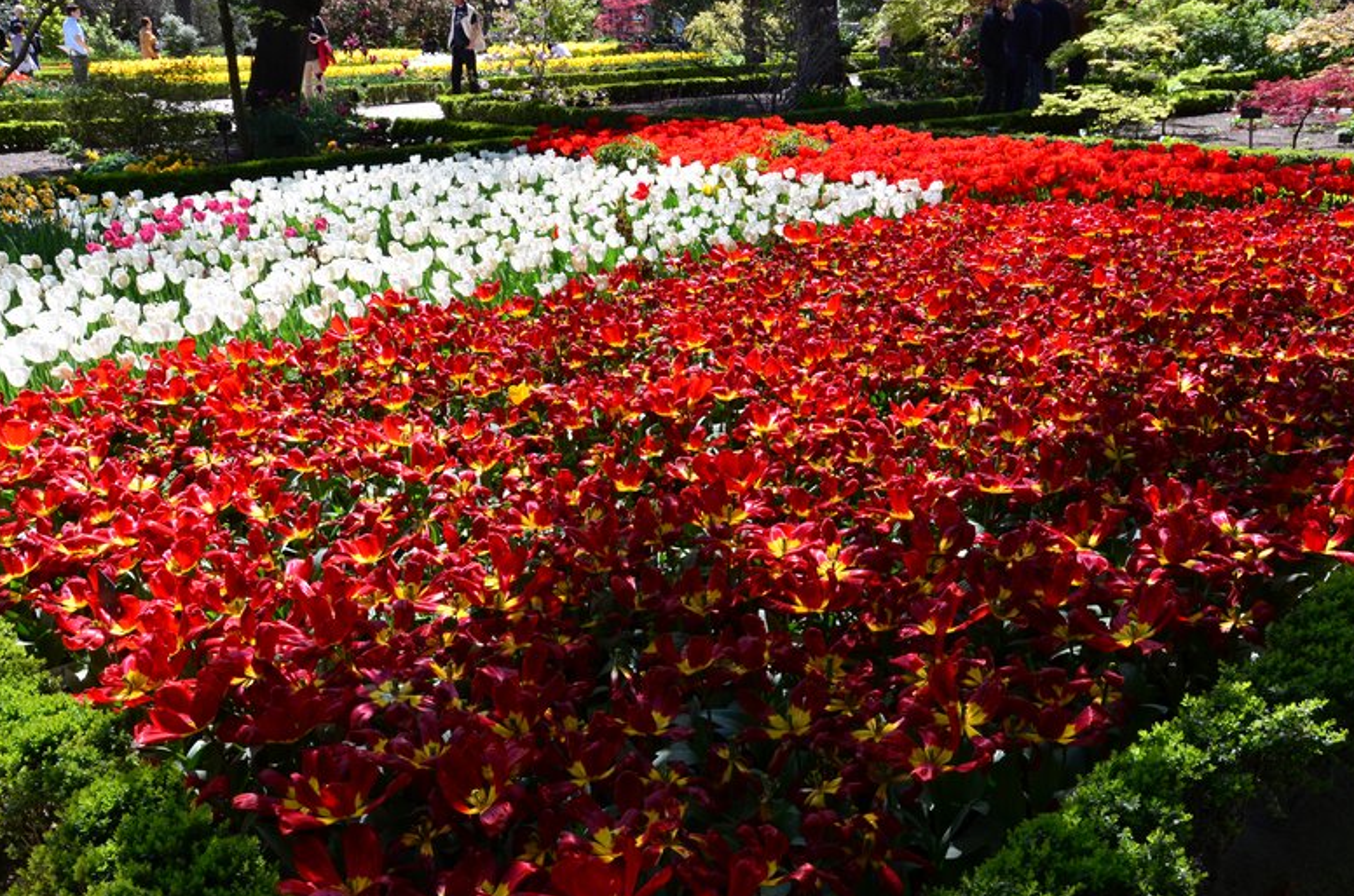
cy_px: 451
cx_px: 677
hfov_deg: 55.9
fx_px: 1276
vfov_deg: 38.7
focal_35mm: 34
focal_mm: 22
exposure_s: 1/320
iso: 640
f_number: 10
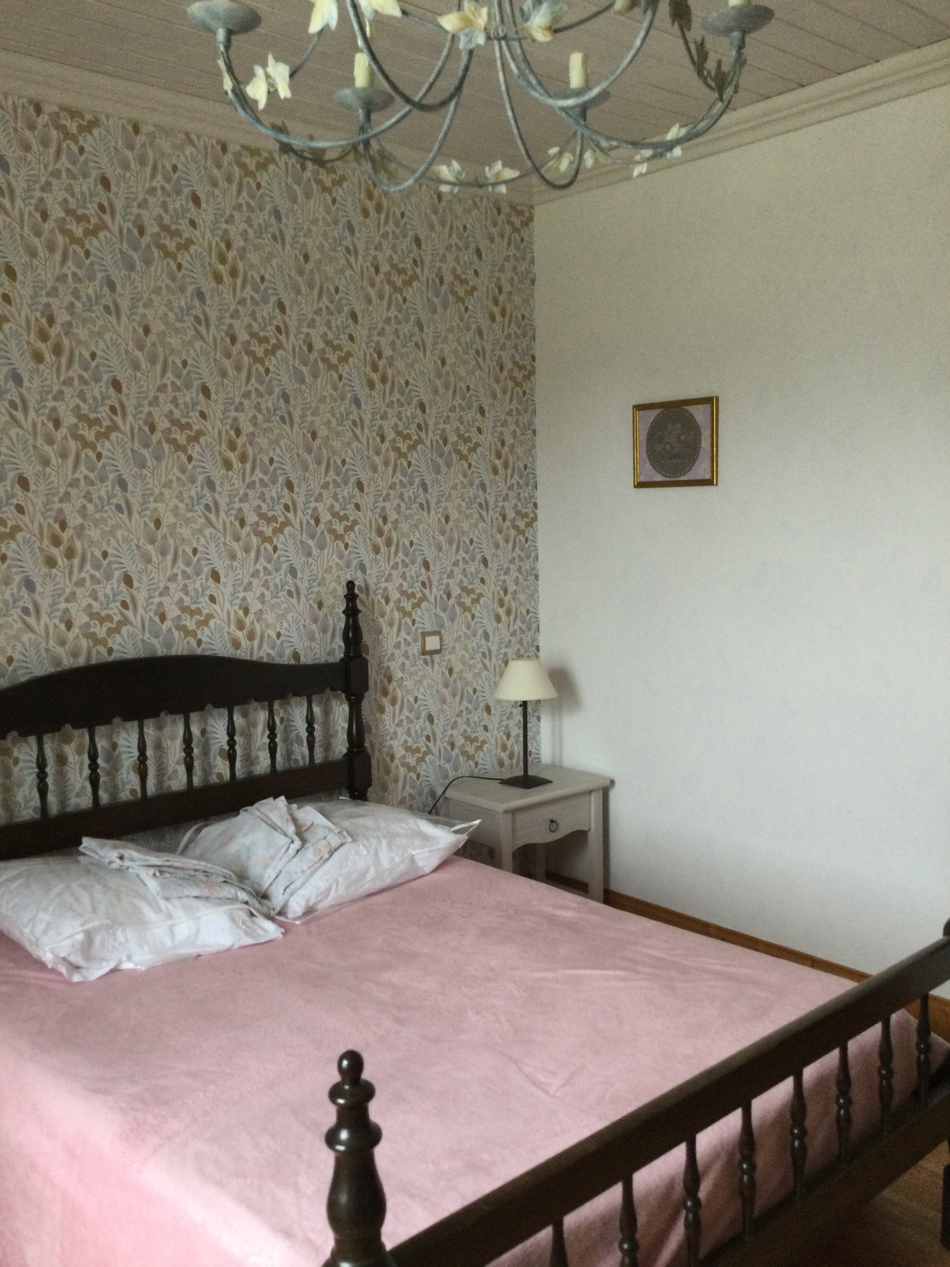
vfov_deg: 58.4
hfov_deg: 45.4
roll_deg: +2.2
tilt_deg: -6.2
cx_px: 475
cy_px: 634
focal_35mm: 31
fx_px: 1134
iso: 125
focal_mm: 3.3
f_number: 2.4
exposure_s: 1/33
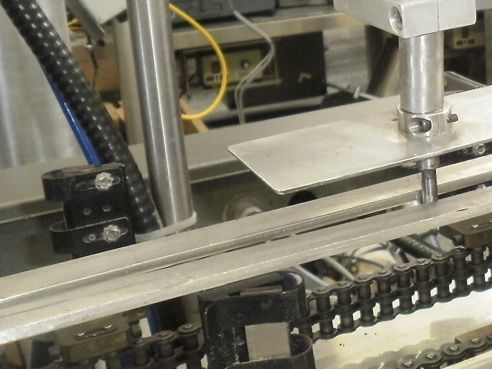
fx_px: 995
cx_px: 557
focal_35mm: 70
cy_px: 97
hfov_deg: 25.5
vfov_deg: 20.9
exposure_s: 1/25
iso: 125
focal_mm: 4.65
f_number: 2.6
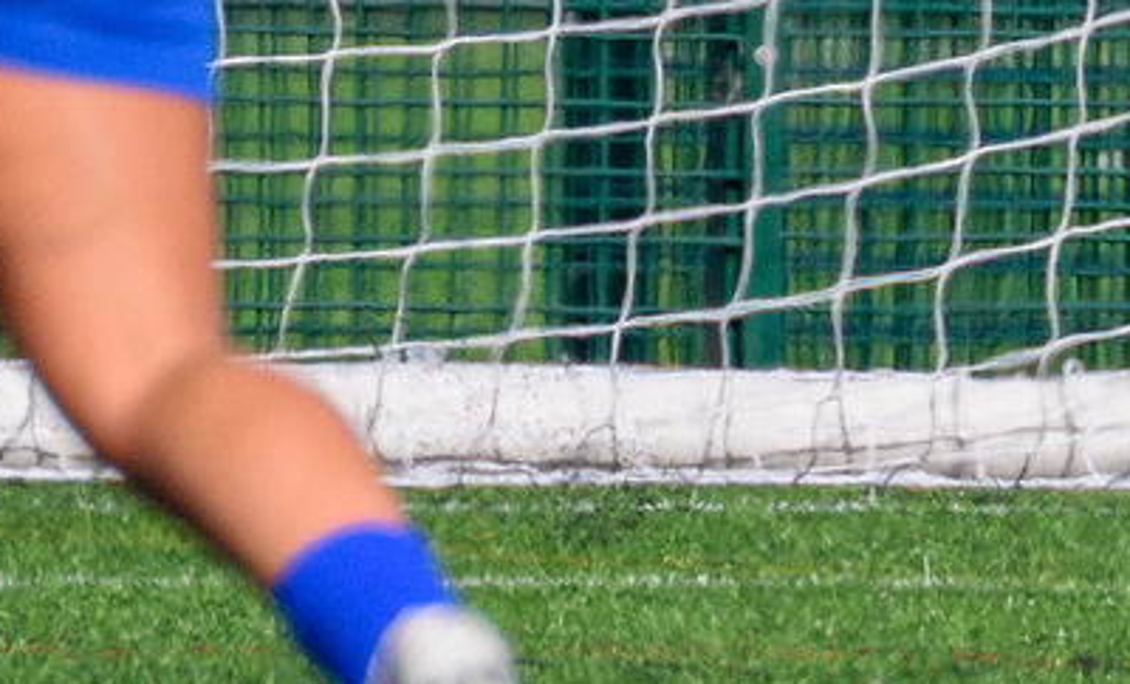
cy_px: 765
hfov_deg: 0.6
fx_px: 109210
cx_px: 2129
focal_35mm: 3578
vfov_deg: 0.4
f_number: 5.6
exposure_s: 1/2000
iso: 500
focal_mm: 400
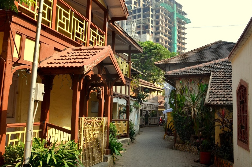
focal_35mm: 33
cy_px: 84
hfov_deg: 57.3
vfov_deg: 39.9
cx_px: 126
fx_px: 231
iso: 200
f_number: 11
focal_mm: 22
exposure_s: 1/125
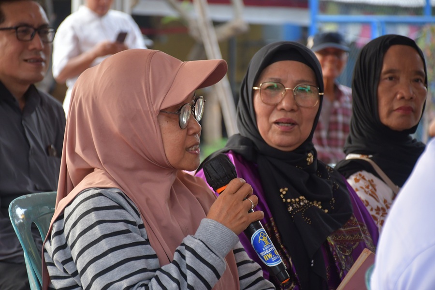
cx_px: 218
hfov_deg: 14.4
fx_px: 1716
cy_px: 145
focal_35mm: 142
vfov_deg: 9.7
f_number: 5.3
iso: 1000
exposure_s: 1/125
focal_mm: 95
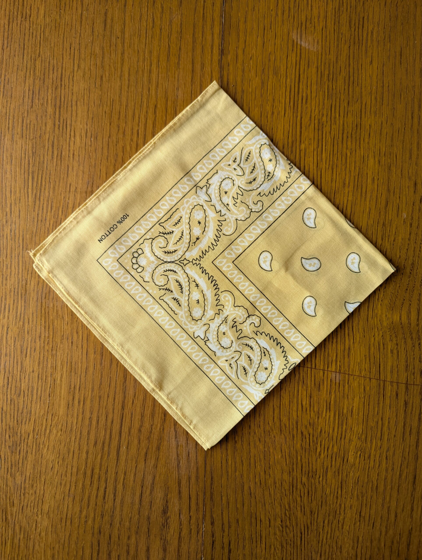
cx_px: 211
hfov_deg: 56.9
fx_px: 389
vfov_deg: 71.5
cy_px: 280
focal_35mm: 24
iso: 103
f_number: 1.85
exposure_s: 1/71.8
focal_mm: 6.81
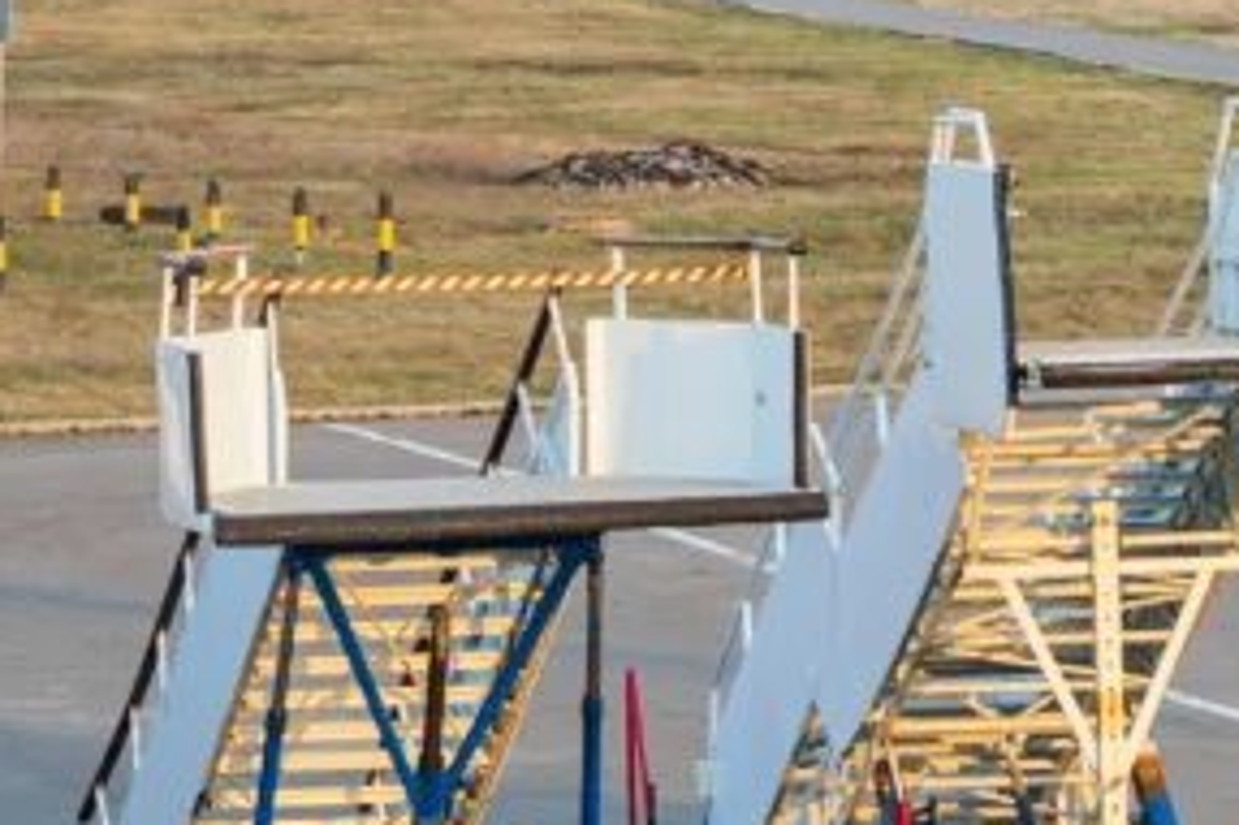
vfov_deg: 3.7
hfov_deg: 5.5
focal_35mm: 374
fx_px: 12864
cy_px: 443
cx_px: 820
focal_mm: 105
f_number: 6.3
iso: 400
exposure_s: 1/160
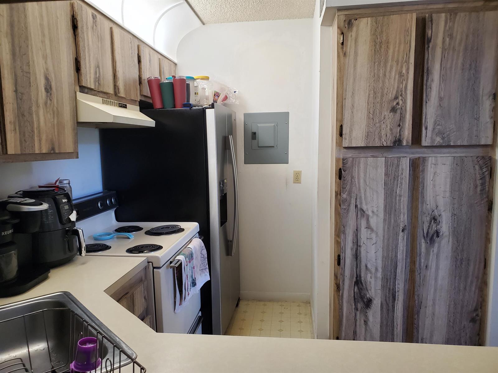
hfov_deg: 67.3
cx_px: 249
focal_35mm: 26
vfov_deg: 53.1
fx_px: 374
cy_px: 186
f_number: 2.4
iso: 250
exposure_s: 1/40
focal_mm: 4.3
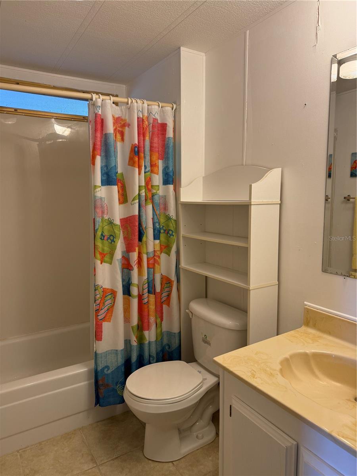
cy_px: 238
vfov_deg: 71.6
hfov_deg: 56.8
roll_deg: +0.4
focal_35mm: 24
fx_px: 330
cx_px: 178
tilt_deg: -7.3
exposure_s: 1/120
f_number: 1.78
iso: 100
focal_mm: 6.76
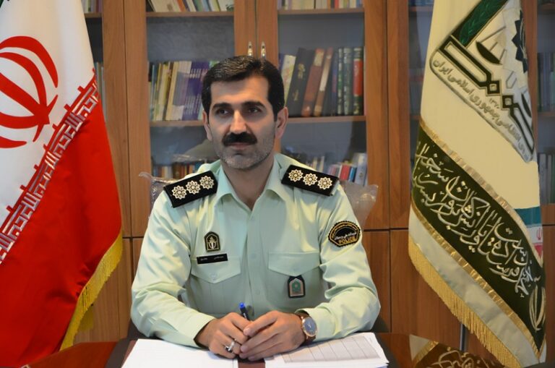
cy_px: 184
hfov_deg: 27.0
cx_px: 278
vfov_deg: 18.1
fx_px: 1154
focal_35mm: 75
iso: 800
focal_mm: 50
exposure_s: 1/40
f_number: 5
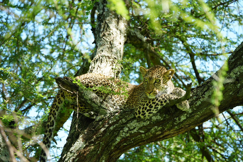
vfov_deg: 5.4
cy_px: 81
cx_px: 122
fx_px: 1721
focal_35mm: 255
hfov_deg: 8.1
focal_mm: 255
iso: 500
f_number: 6.3
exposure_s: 1/320
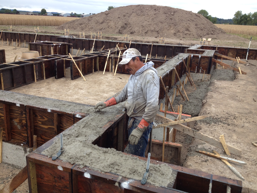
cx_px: 128
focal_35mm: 35
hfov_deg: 52.6
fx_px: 260
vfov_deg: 40.7
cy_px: 96
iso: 50
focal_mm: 4.28
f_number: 2.4
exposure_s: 1/464
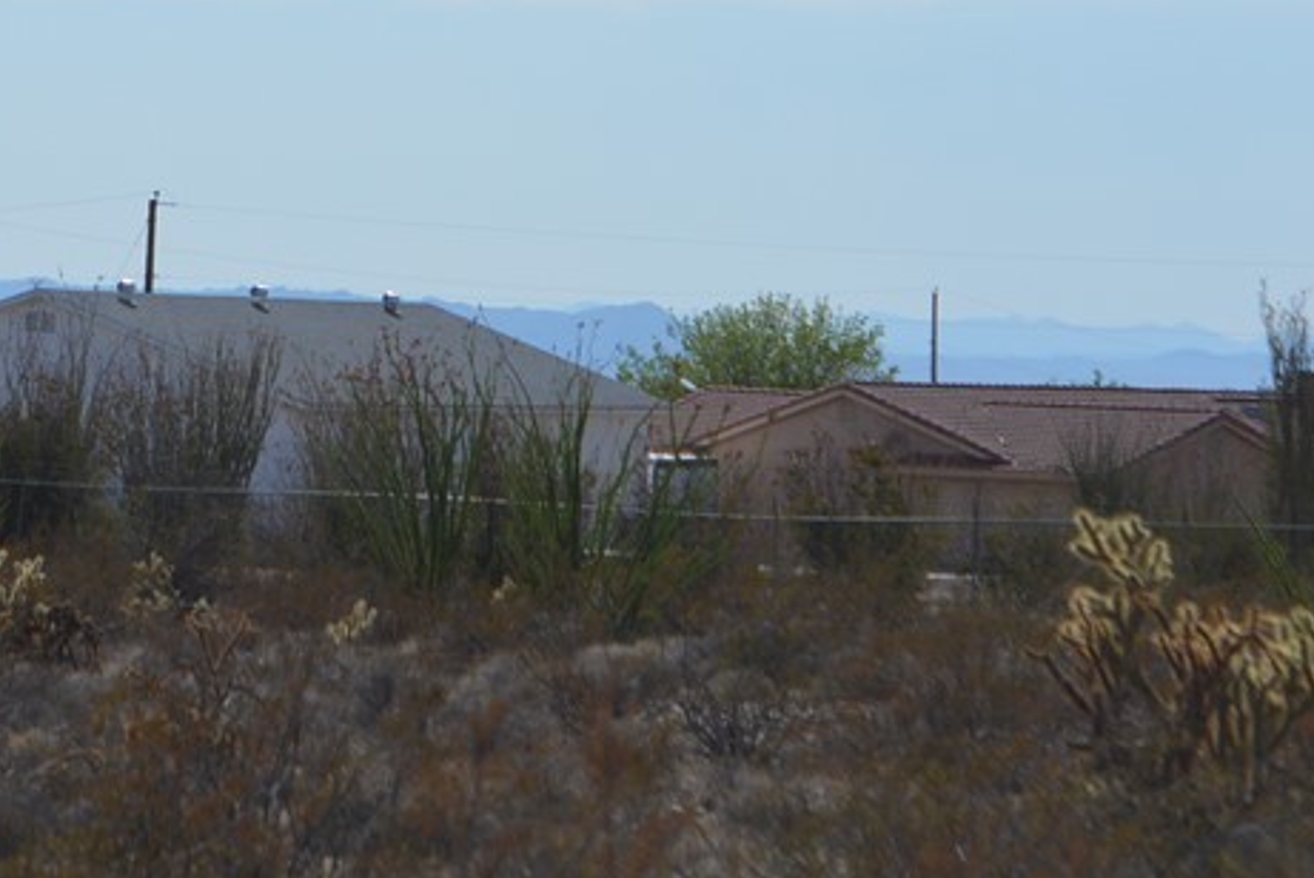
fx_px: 7092
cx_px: 325
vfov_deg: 7.1
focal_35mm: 194
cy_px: 182
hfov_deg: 10.6
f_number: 8
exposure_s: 1/2000
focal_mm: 55
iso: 400
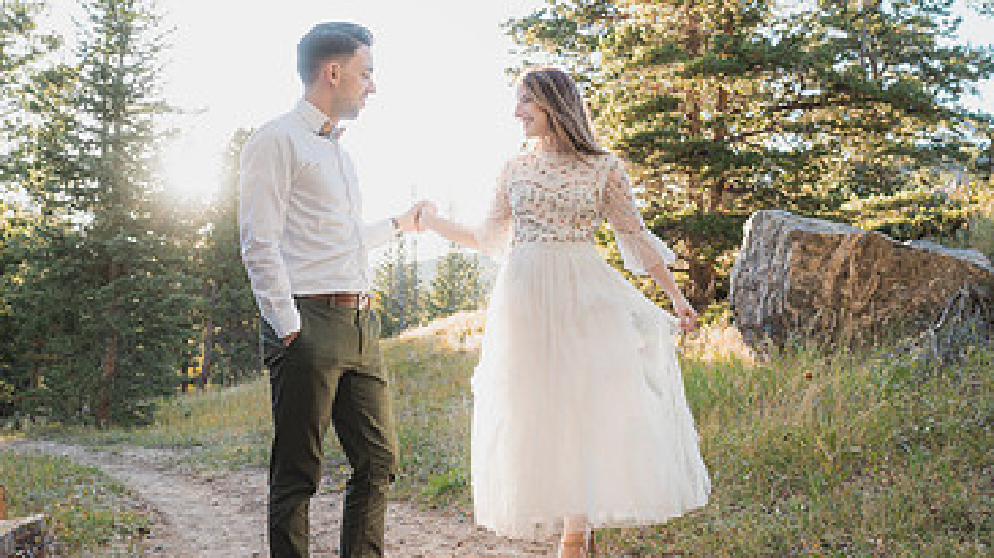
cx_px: 545
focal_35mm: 32
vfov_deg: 36.6
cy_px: 265
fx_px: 843
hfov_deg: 60.9
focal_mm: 18
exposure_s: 1/250
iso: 200
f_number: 2.8
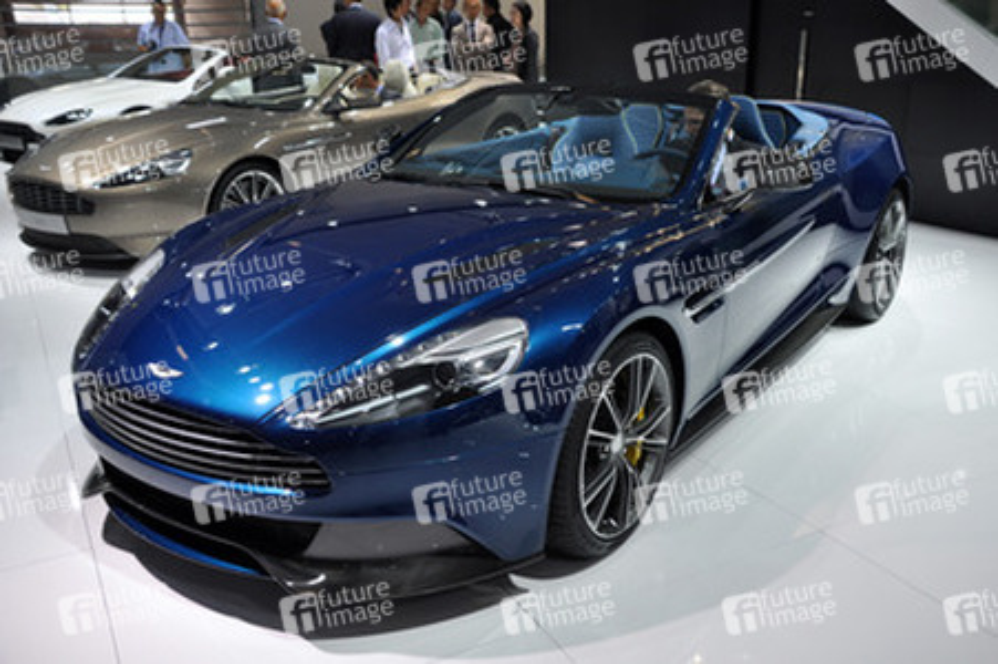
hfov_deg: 57.3
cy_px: 332
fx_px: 914
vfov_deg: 39.9
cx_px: 499
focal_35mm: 33
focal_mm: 22
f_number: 4.5
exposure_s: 1/80
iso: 400
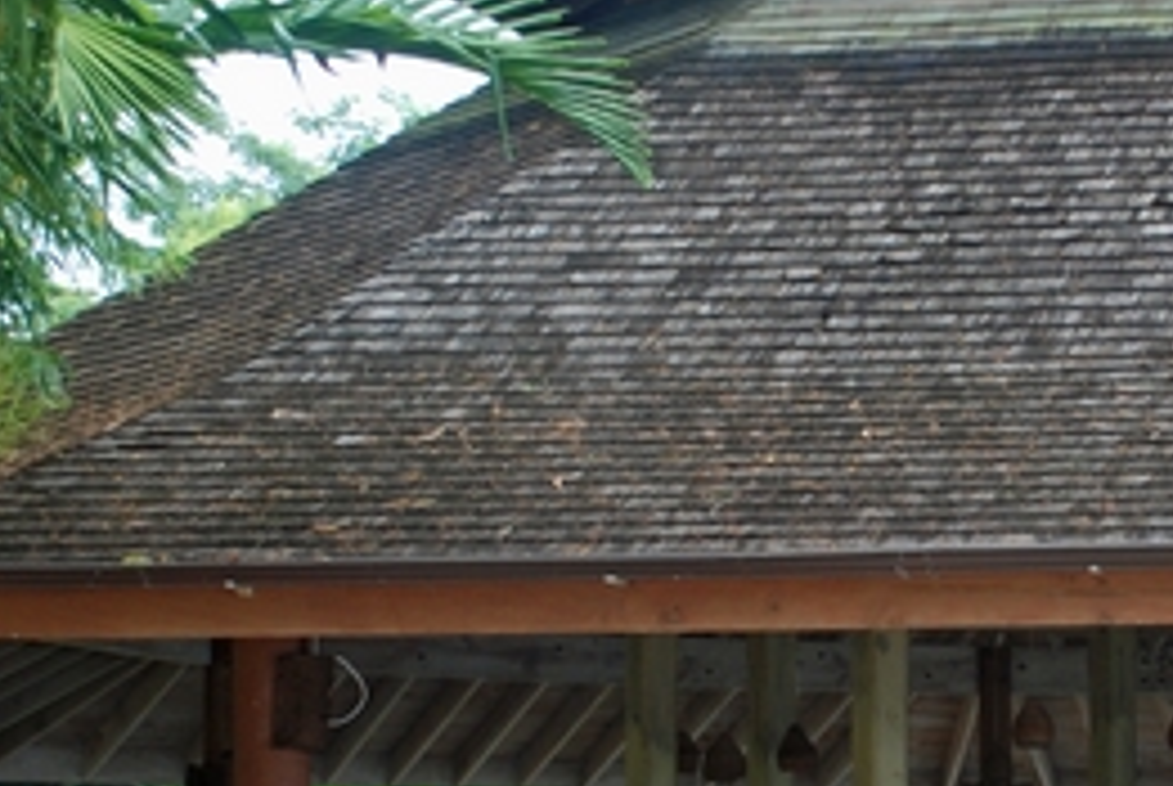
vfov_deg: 9.9
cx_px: 953
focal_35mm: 138
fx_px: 4504
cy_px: 647
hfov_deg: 14.7
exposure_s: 1/90
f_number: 4.8
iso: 200
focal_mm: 32
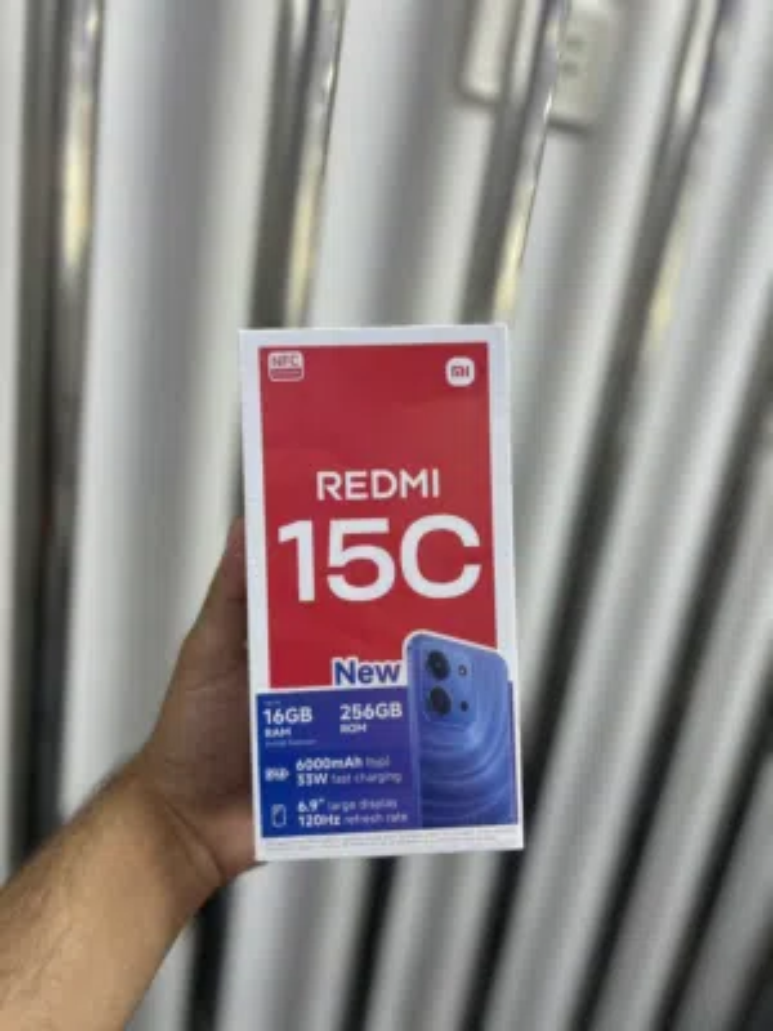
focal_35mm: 26
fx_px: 774
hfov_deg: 53.1
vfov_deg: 67.3
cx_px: 386
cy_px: 516
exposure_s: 1/100
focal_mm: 5.7
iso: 50
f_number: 1.5
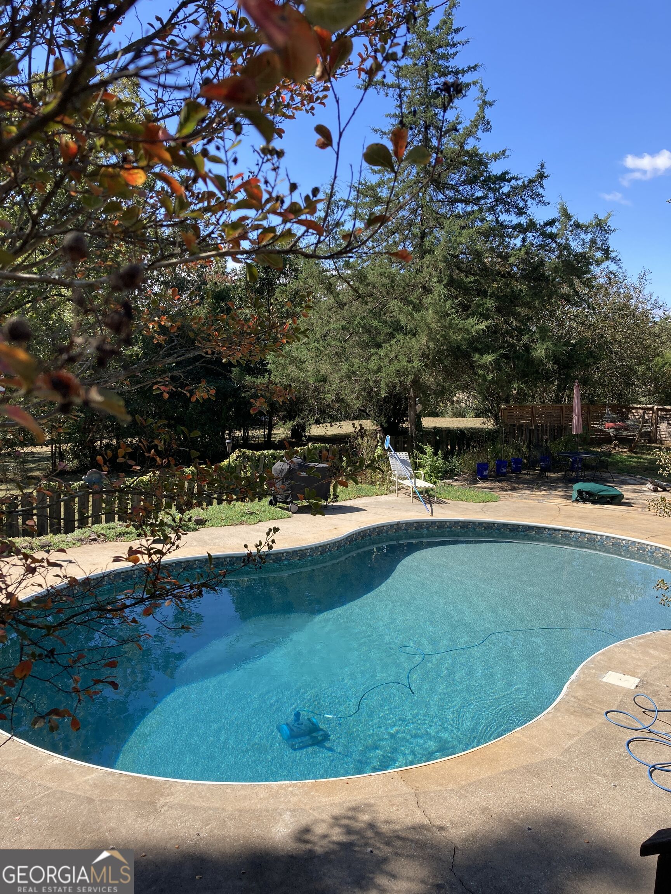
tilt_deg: -4.2
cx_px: 336
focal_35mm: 28
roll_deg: -1.3
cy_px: 447
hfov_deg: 49.7
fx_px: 724
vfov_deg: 63.4
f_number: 1.8
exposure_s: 1/1056
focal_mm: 3.99
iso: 20
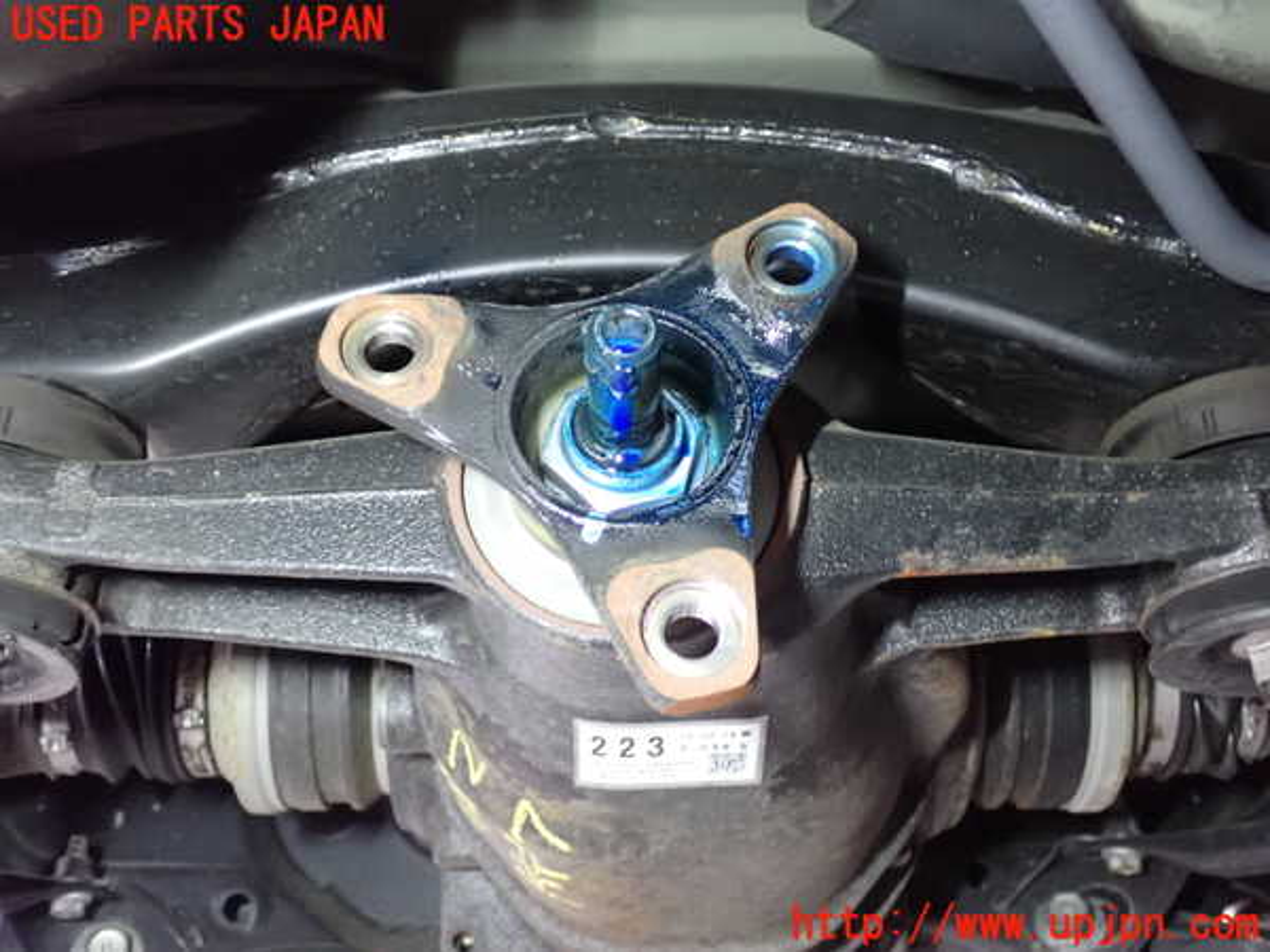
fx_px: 1394
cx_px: 635
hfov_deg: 49.0
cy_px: 476
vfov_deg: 37.7
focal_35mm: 38
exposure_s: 1/60
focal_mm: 6.83
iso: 1600
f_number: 2.7
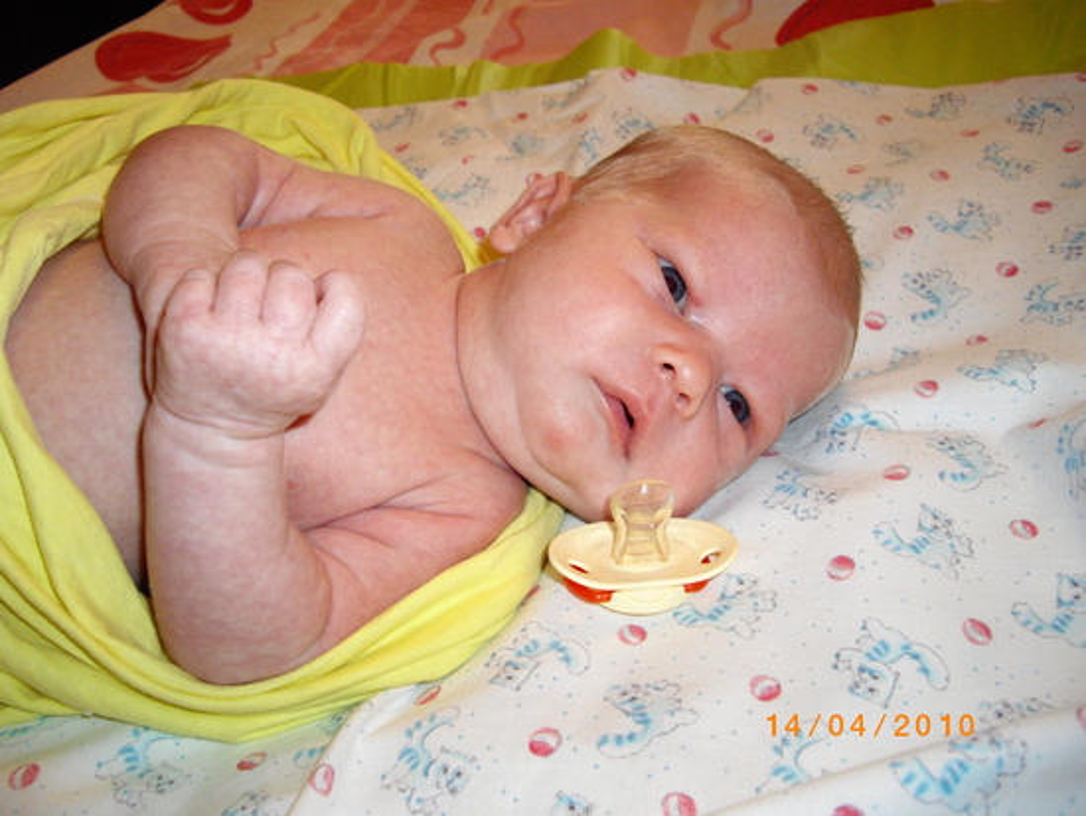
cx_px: 543
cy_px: 408
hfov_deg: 49.0
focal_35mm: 38
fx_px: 1193
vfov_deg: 37.7
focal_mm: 7.9
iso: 400
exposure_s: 1/40
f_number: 2.8
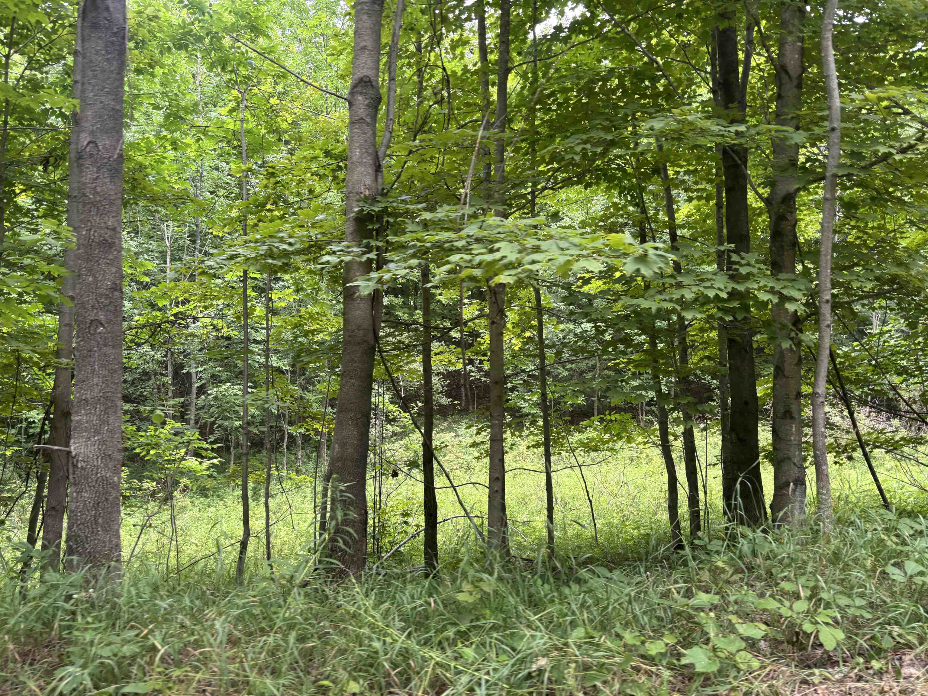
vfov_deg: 53.1
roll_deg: +4.3
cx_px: 464
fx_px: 697
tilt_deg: +1.7
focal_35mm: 26
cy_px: 348
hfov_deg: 67.3
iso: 40
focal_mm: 5.96
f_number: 1.6
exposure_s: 1/121
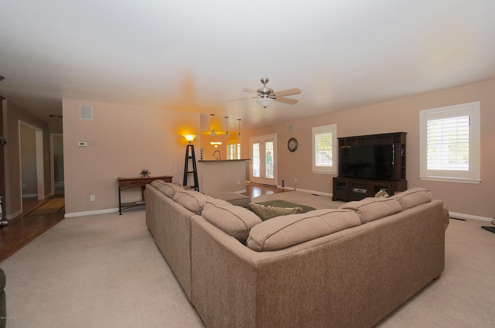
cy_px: 164
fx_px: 206
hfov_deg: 100.5
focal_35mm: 15
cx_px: 248
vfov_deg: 77.1
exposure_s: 1/160
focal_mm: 10
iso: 800
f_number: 4
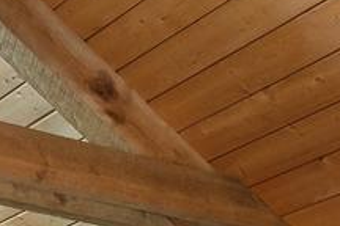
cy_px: 161
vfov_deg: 12.5
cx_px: -113
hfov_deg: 17.5
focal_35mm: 109
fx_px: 1029
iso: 800
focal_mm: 15.5
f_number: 8
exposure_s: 1/1.25
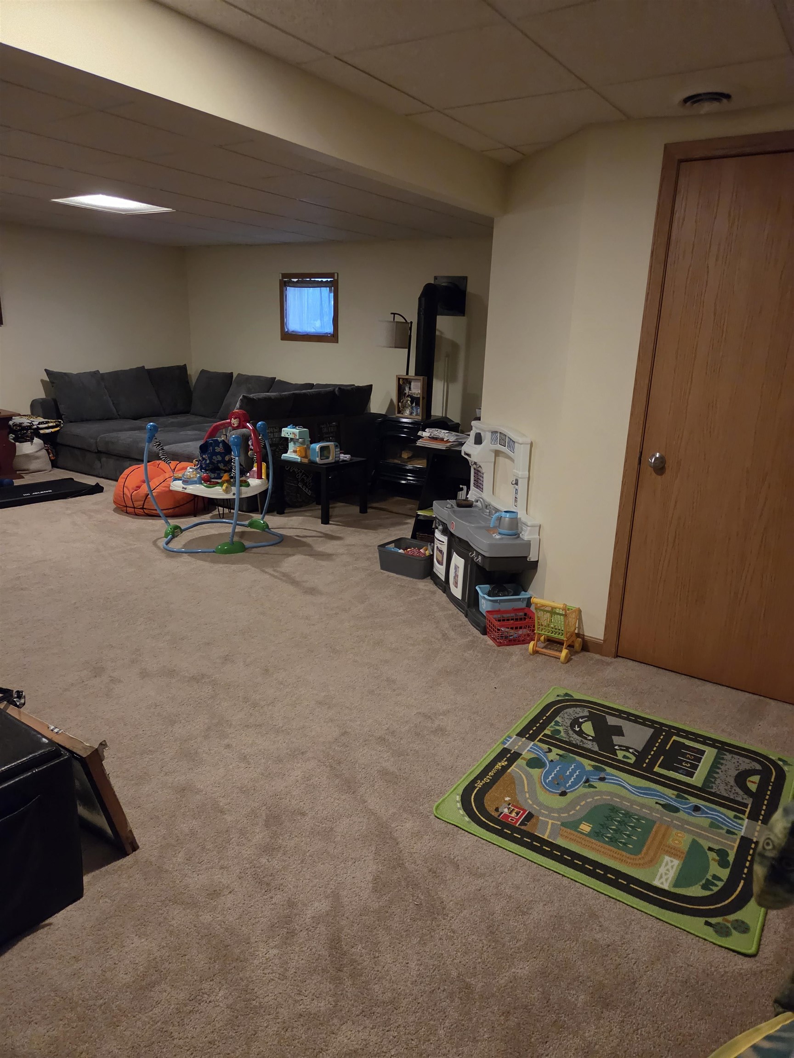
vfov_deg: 73.9
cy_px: 529
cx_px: 397
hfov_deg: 58.9
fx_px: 703
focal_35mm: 23
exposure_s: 1/120
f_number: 1.8
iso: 2500
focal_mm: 5.4
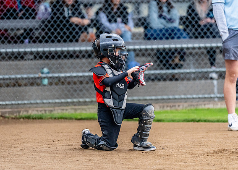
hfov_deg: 6.0
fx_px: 2285
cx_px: 111
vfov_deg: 4.3
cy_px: 74
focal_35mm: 338
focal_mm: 200
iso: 1600
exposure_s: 1/1000
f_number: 2.8
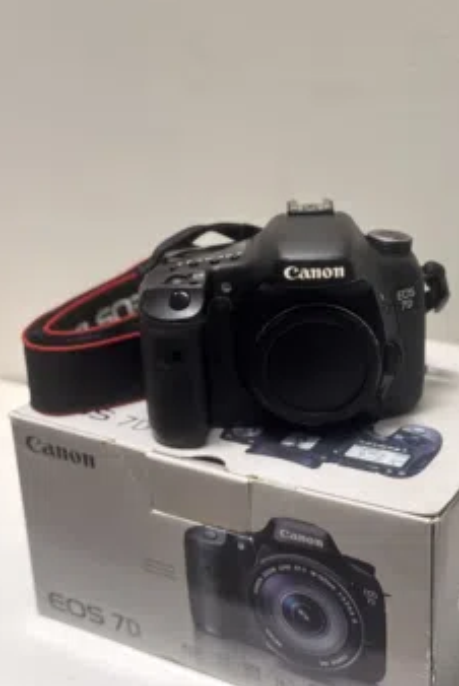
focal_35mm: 59
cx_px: 290
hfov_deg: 23.0
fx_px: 1126
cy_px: 339
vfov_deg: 33.9
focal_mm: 6.76
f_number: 1.78
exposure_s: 1/100
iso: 64
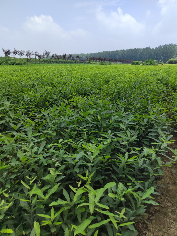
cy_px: 118
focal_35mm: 23
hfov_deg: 58.9
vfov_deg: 73.9
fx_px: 157
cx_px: 88
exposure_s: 1/1974
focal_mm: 5.52
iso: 438
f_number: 1.9
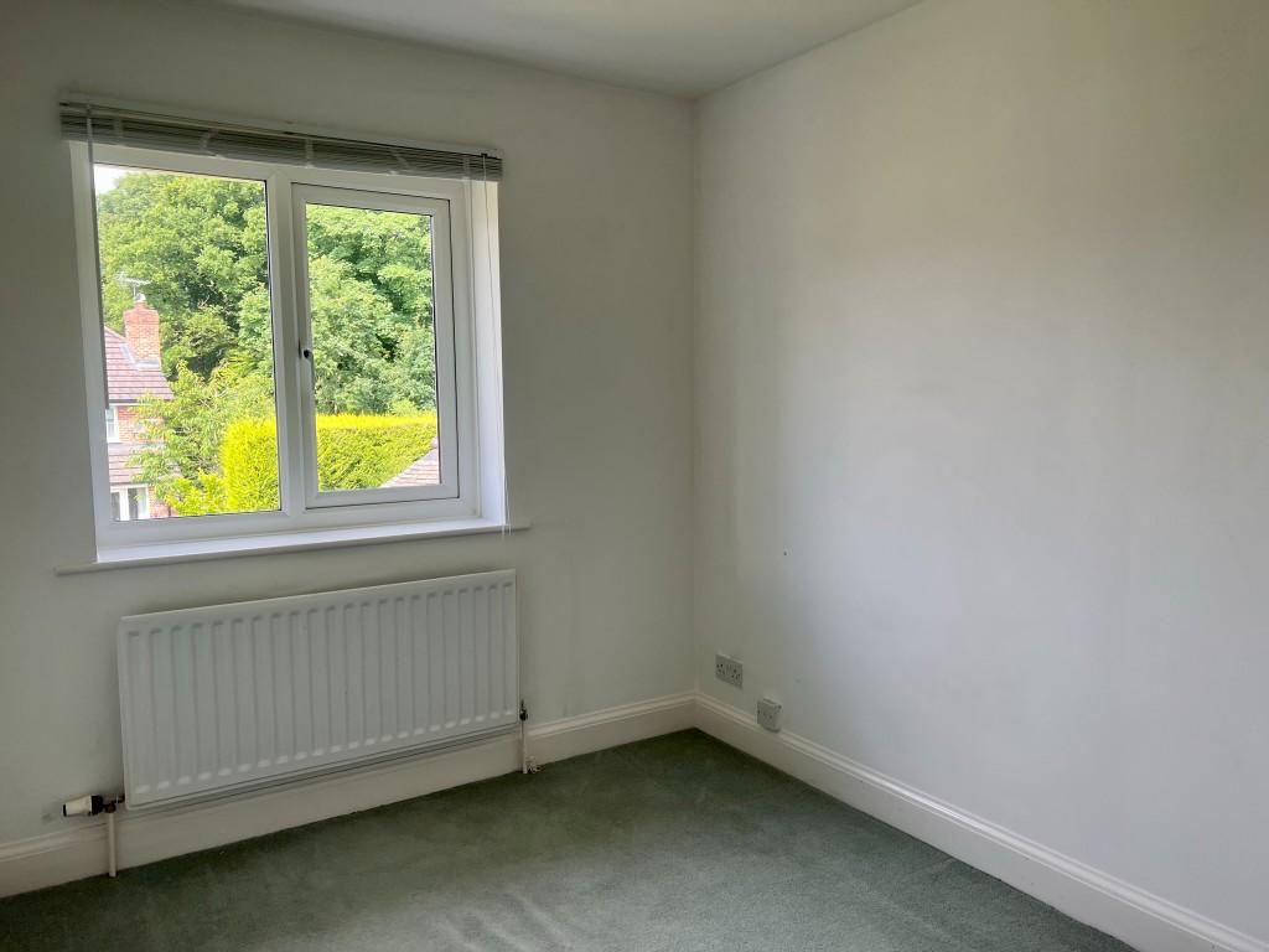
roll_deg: +0.7
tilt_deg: -6.3
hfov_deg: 67.3
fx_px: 953
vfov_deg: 53.1
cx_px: 634
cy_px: 476
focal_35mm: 26
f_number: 1.5
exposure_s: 1/317
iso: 50
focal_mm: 5.7
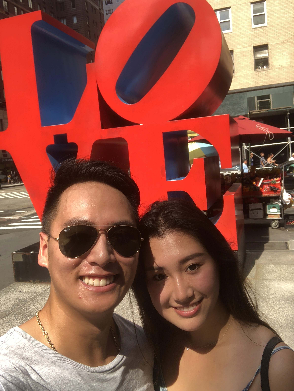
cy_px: 196
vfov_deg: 56.8
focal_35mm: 32
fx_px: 362
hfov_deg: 44.2
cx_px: 147
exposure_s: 1/356
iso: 20
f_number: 2.2
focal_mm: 2.87
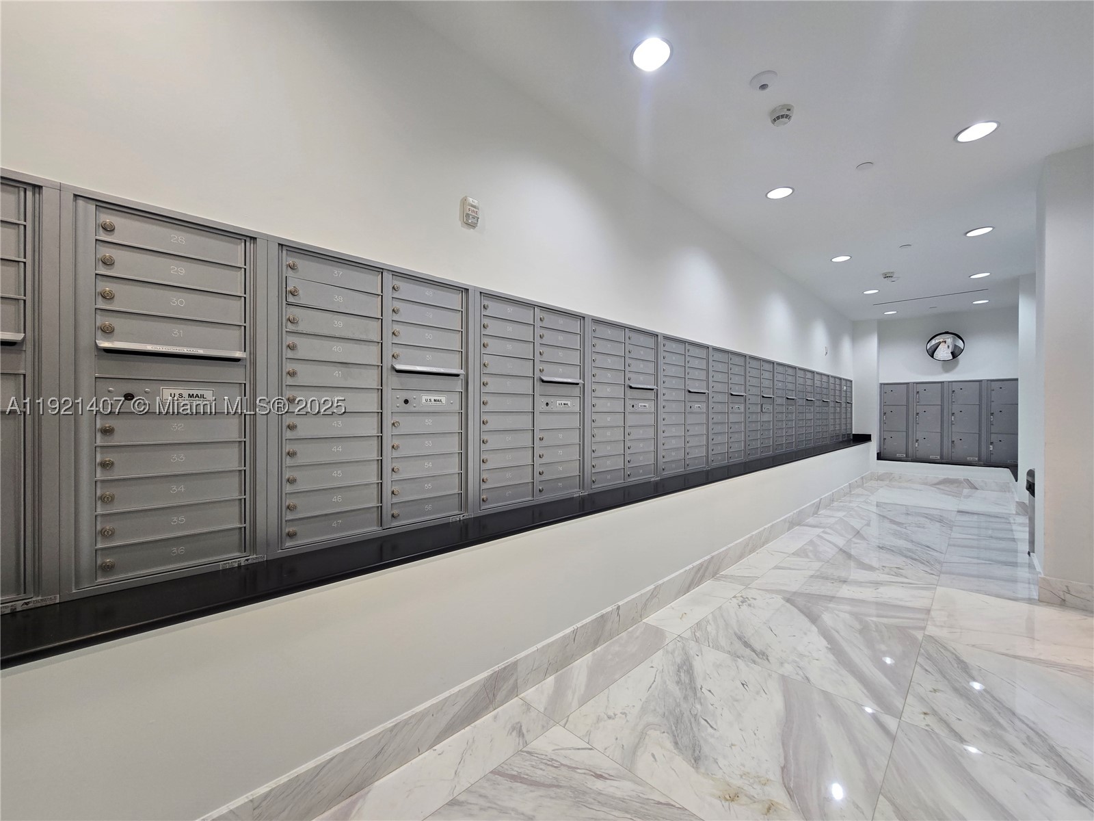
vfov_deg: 89.9
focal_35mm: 13
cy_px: 410
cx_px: 547
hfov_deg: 106.2
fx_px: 411
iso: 125
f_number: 2.2
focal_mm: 2.2
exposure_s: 1/60
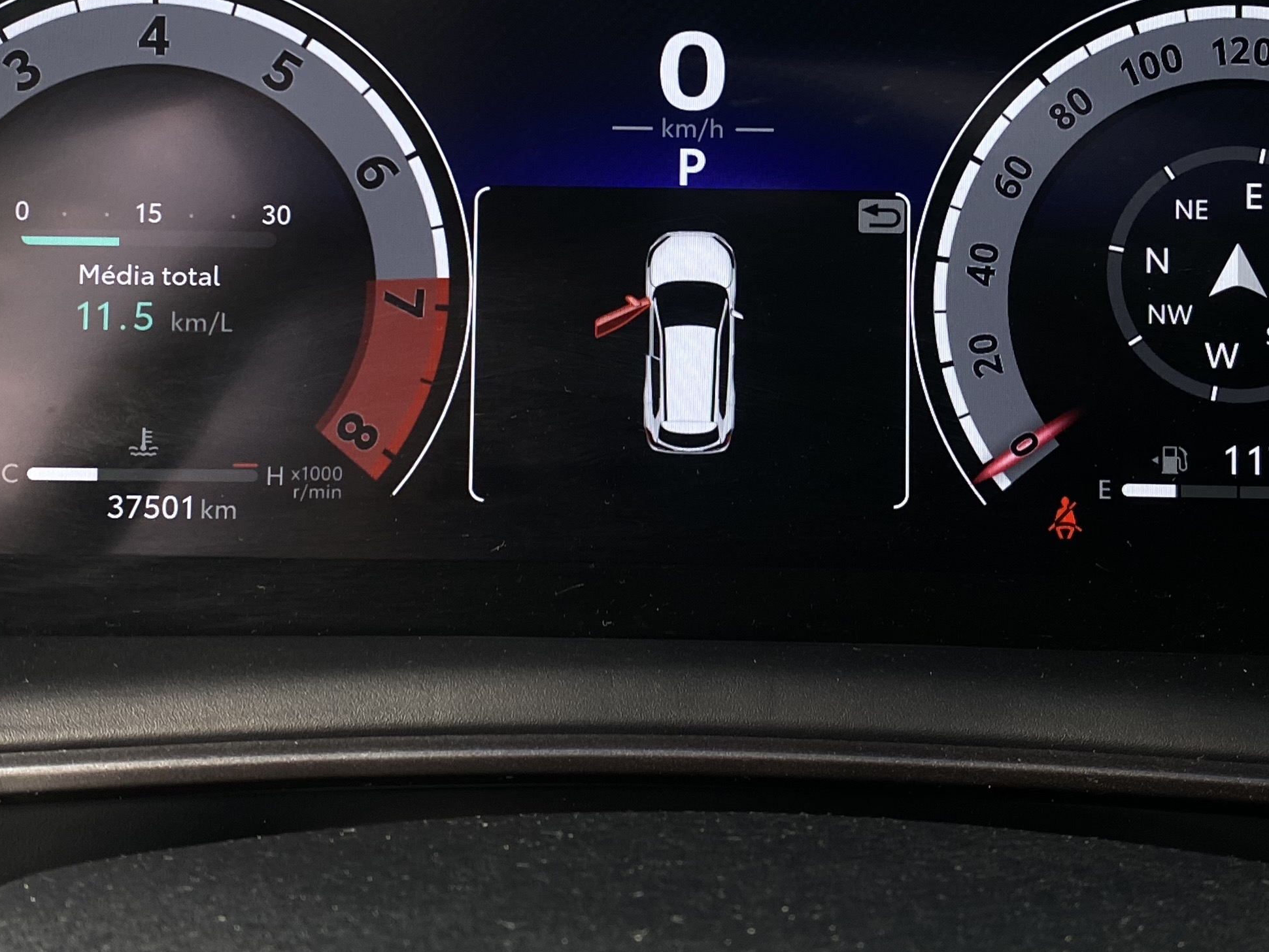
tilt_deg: -27.4
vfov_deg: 26.7
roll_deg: -0.5
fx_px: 1980
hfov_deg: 35.5
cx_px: 642
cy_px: 259
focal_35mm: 54
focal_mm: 4.25
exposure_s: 1/122
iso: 80
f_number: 1.8
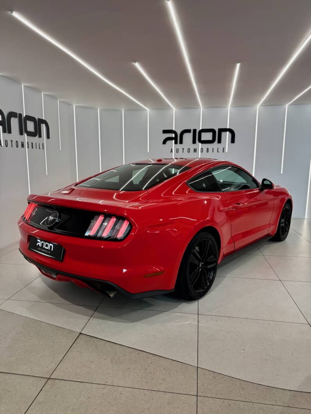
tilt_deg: -8.0
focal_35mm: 24
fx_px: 287
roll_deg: -0.5
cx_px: 156
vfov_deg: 71.6
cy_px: 207
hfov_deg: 56.8
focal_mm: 6.76
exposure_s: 1/118
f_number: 1.78
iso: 125
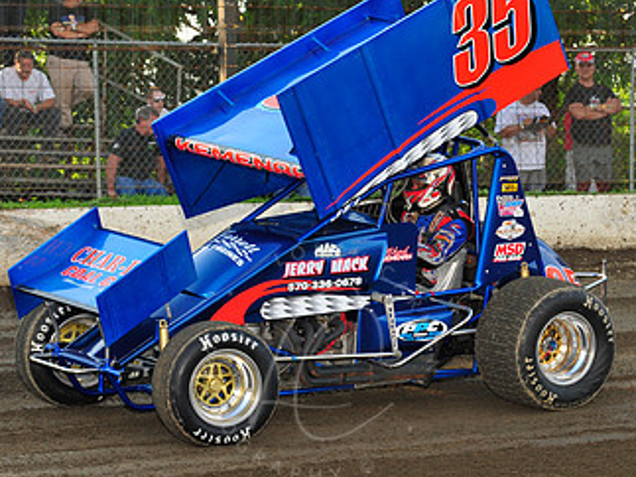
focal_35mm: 207
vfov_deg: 7.2
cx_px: 319
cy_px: 181
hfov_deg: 9.6
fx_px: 3802
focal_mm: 120
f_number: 8
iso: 640
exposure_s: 1/320
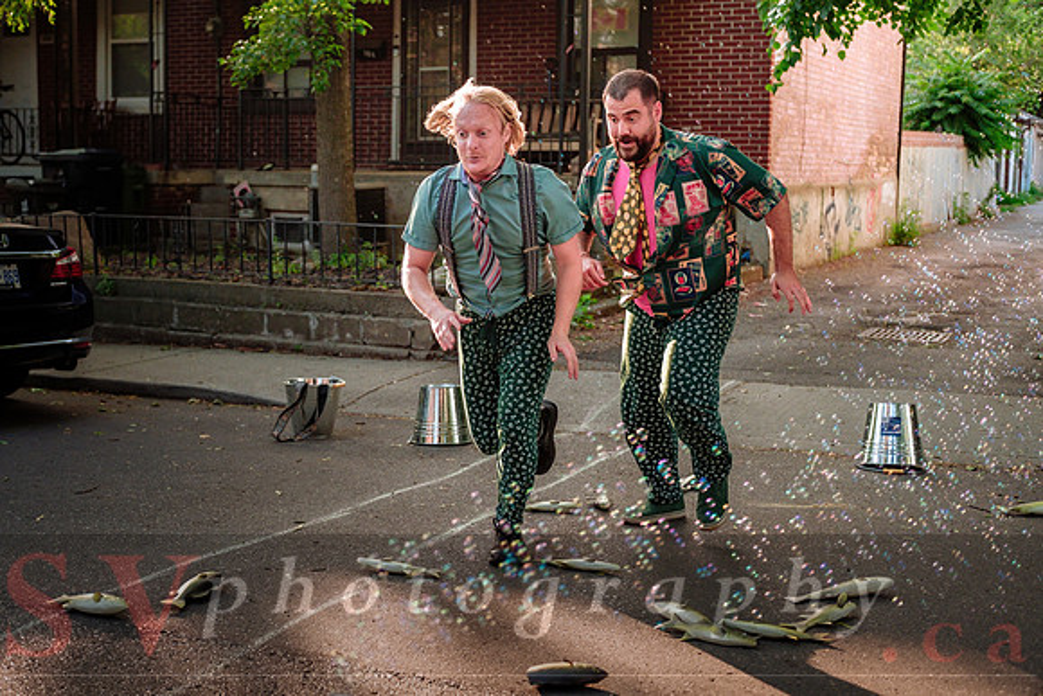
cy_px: 313
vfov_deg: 29.2
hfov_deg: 42.6
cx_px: 461
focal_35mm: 46
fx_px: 1336
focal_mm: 27.5
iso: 500
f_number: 1.8
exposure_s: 1/1000
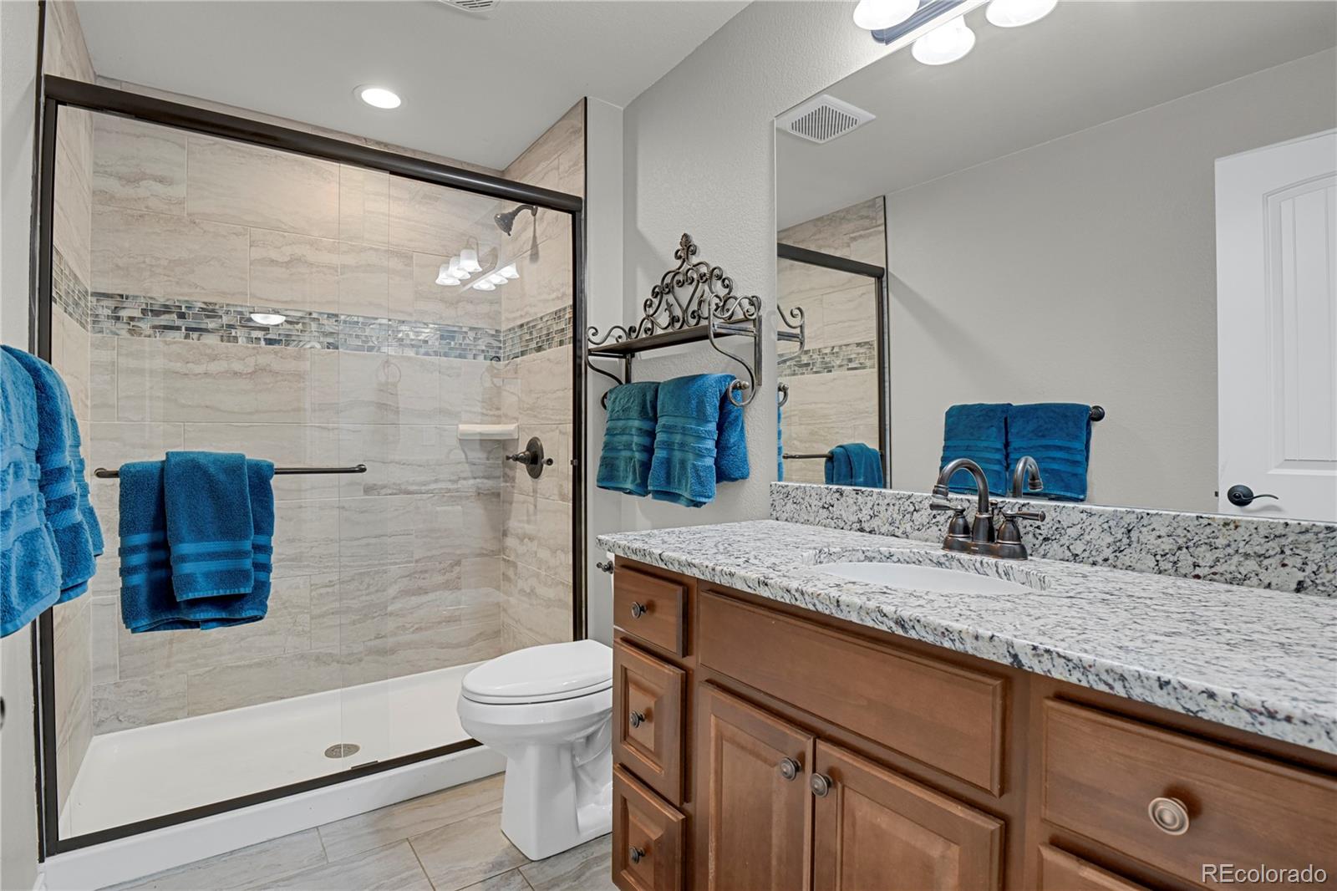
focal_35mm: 17
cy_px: 446
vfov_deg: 70.4
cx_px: 668
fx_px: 631
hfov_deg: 93.3
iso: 12800
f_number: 8
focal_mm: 17
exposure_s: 1/20
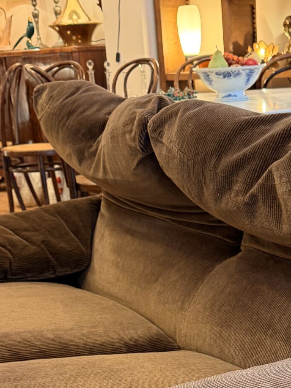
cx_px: 225
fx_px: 751
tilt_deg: -21.9
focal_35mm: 67
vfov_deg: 27.6
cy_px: 369
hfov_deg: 21.7
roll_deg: +2.4
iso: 320
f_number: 1.78
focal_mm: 6.76
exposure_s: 1/50
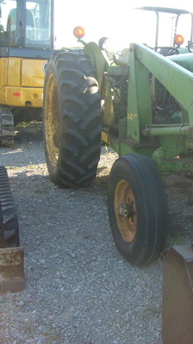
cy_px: 173
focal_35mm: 52
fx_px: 474
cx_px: 209
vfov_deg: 39.9
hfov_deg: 21.9
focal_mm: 5.8
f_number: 2.8
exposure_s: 1/250
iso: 80
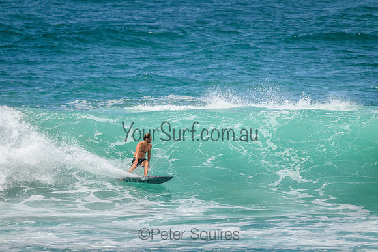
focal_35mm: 800
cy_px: 126
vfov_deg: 1.7
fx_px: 8402
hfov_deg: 2.6
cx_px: 189
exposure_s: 1/2000
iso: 800
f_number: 11
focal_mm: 800
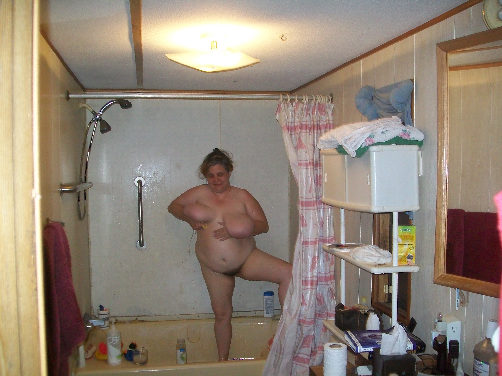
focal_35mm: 36
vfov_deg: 39.7
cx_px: 251
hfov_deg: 51.4
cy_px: 188
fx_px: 522
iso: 160
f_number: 2.7
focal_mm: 6
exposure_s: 1/60
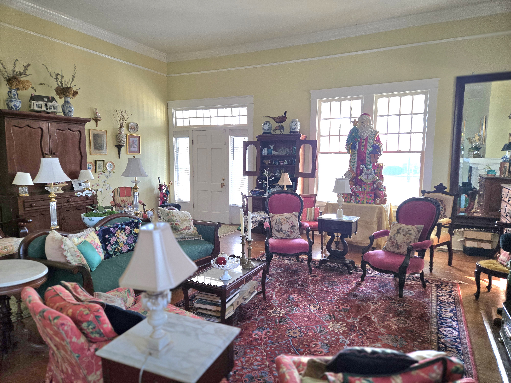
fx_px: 340
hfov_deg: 73.9
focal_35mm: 23
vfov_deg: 58.9
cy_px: 192
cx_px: 256
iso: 200
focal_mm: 5.4
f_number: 1.8
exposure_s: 1/120
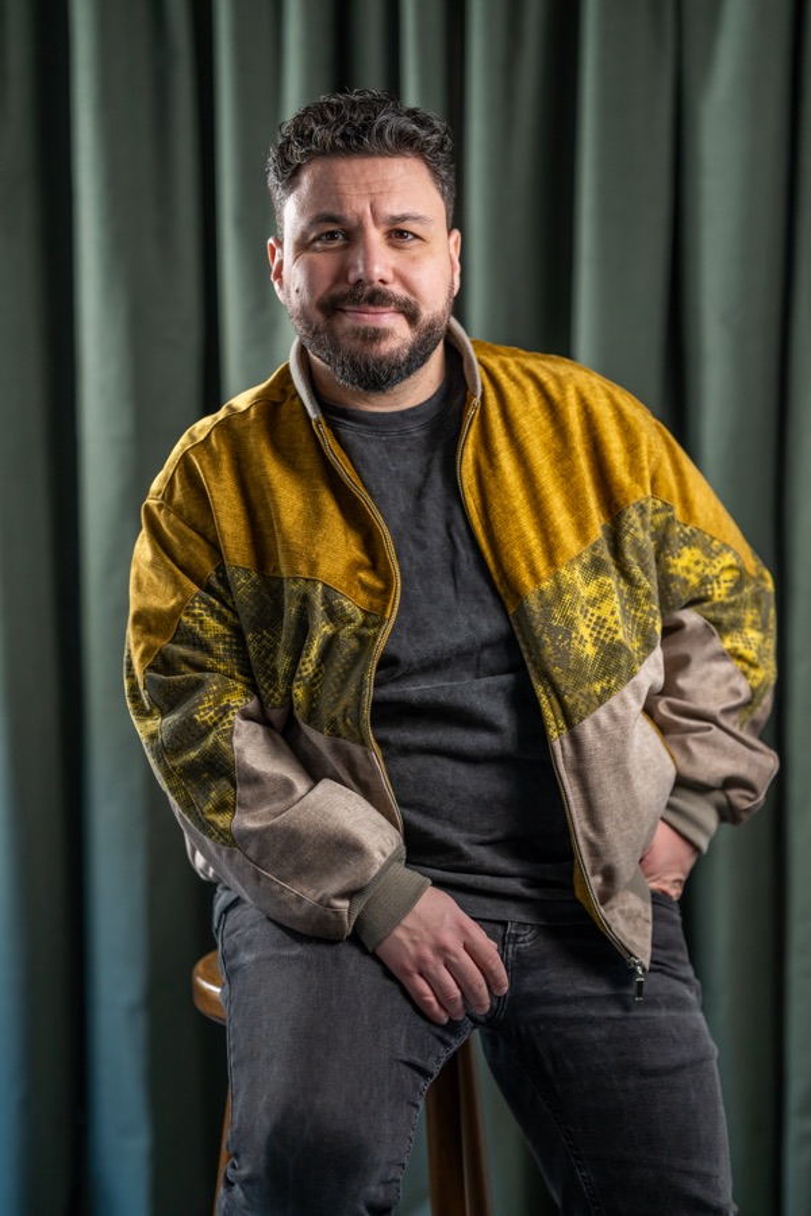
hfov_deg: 16.1
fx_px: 2872
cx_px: 406
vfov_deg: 23.9
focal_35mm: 85
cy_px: 608
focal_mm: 85
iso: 400
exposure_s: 1/200
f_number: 2
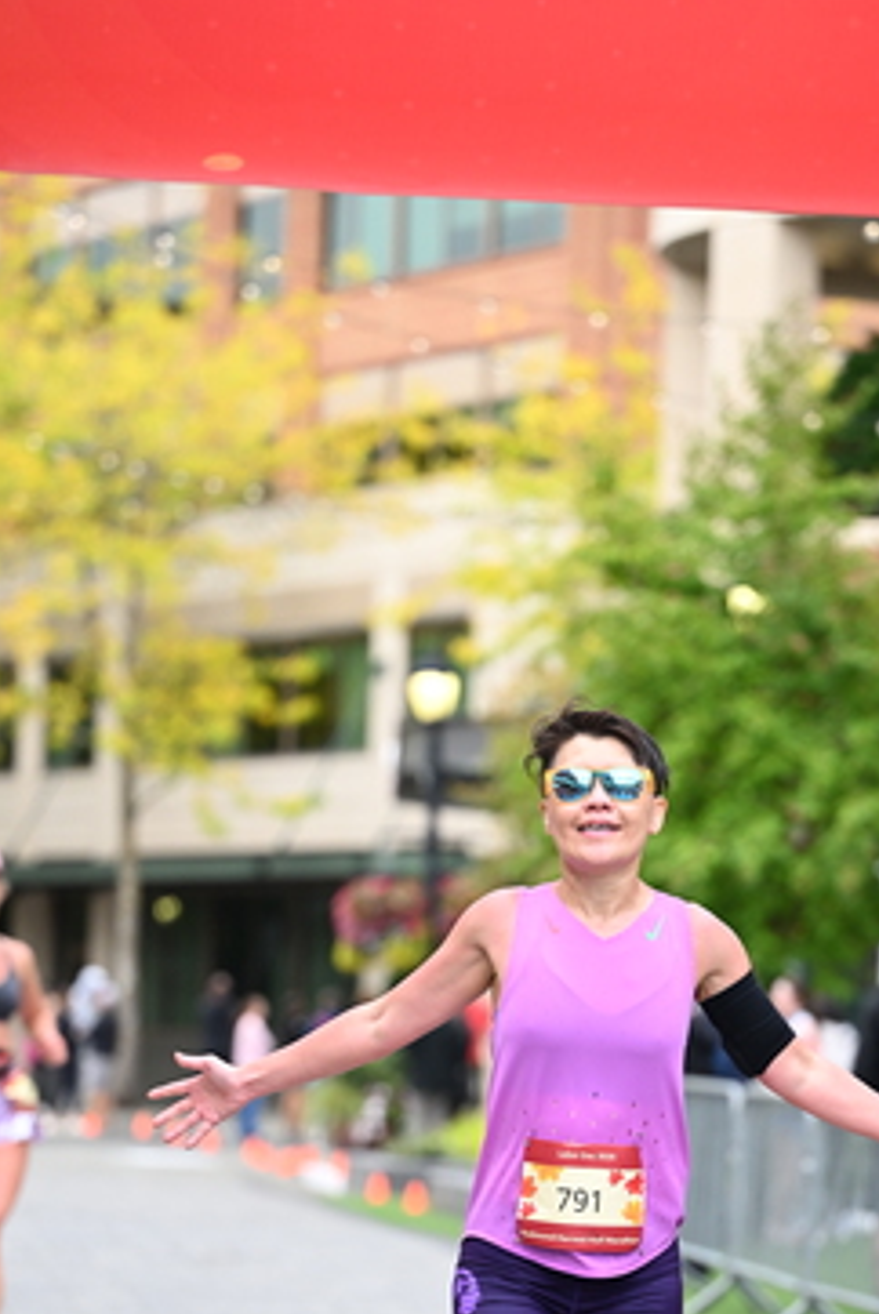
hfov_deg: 8.7
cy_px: 911
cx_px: 572
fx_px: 5775
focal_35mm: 158
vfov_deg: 13.0
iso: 1000
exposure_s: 1/2000
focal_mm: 104
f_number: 2.8
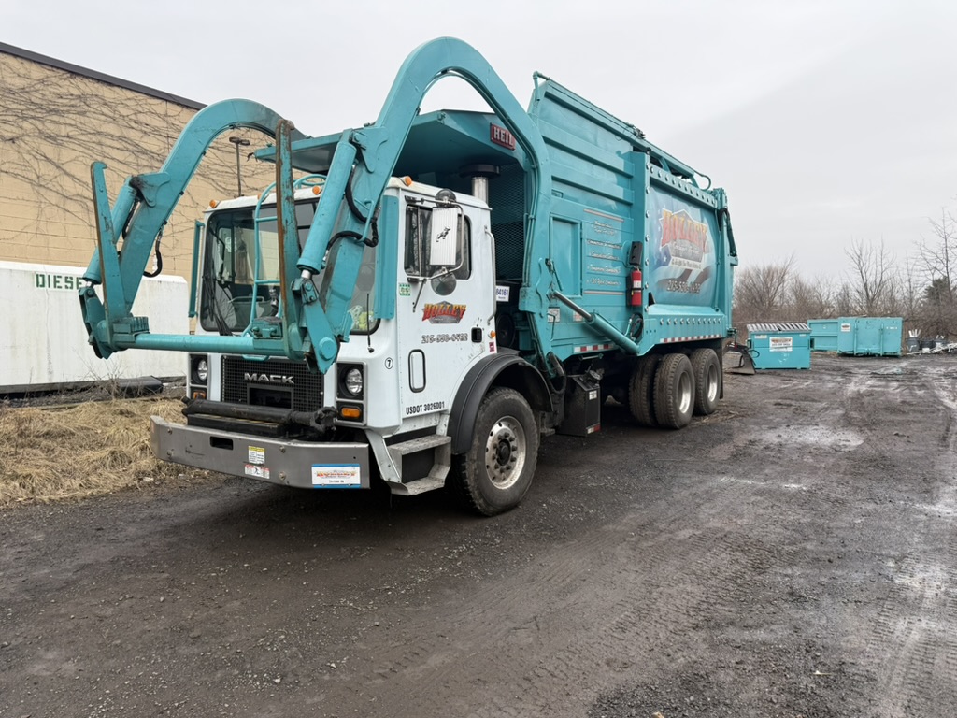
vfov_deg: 56.8
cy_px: 359
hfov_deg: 71.6
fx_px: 664
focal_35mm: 24
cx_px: 478
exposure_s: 1/788
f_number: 1.78
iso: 80
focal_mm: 6.76
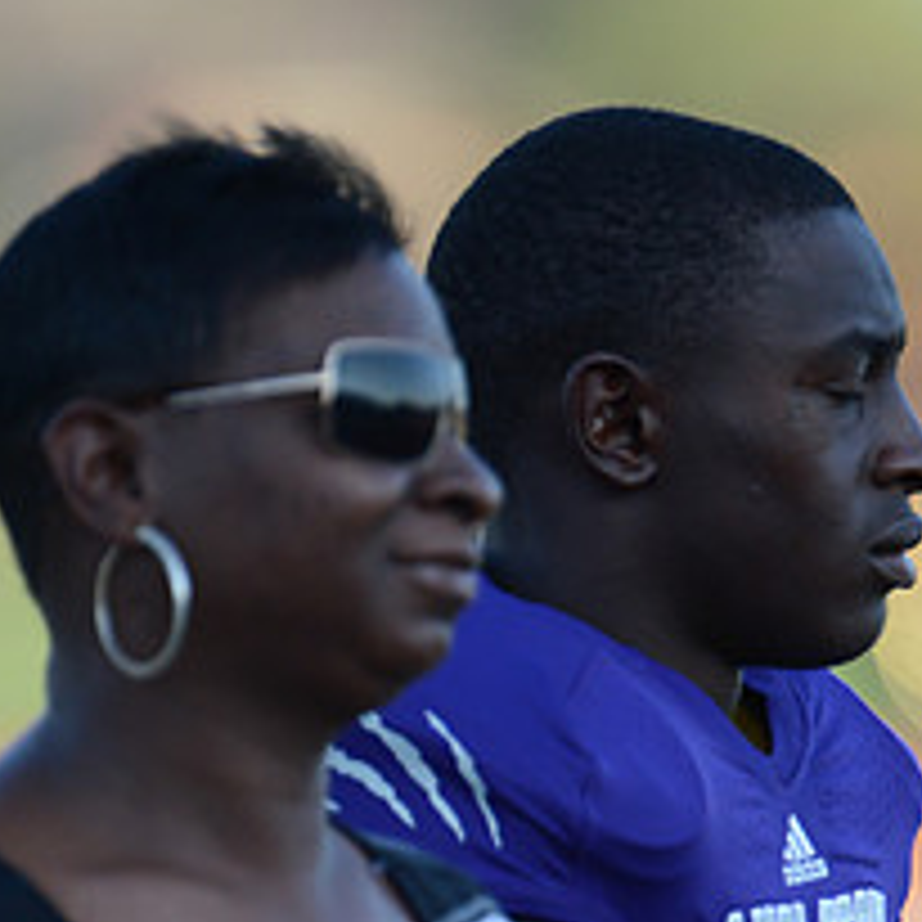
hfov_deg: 1.3
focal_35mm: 1319
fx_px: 39747
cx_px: 792
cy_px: 855
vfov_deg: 1.3
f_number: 4
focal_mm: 550
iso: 800
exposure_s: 1/1600
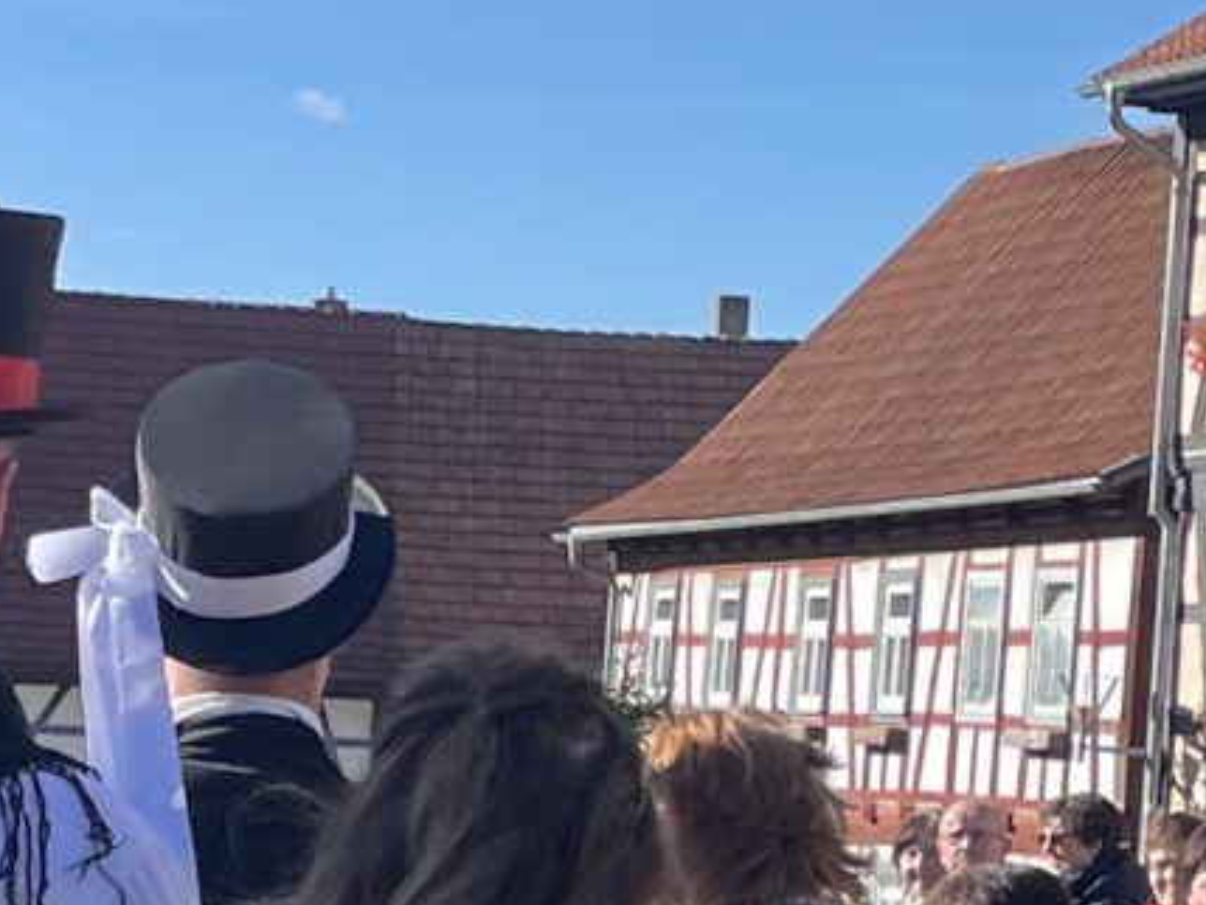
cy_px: 916
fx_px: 5402
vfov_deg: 9.5
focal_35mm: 155
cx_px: -157
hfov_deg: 12.5
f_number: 1.6
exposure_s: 1/2132
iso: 32
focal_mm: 4.2
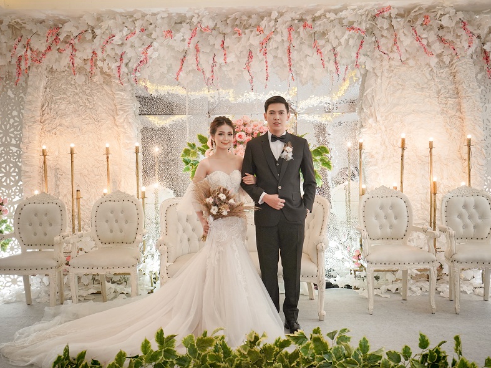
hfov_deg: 55.4
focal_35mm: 33
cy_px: 183
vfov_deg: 42.9
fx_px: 468
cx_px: 247
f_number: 4
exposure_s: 1/100
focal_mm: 30
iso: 1600
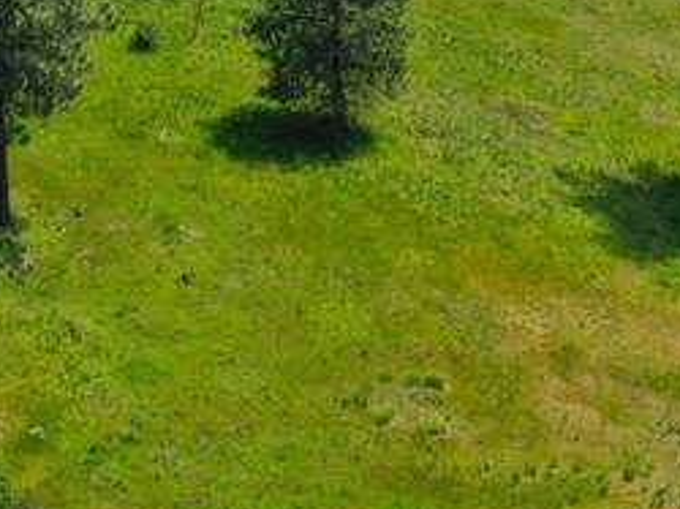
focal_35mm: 138
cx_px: 392
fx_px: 2708
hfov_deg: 14.3
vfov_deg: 9.9
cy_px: -554
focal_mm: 10.26
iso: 100
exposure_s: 1/640
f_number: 6.3
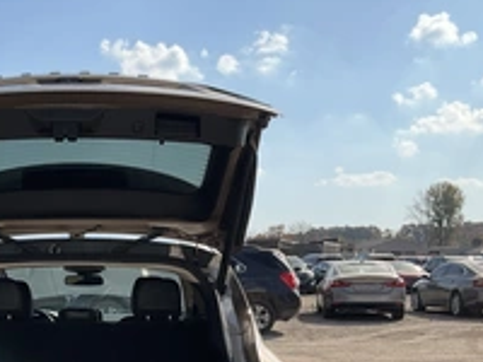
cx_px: 63
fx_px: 809
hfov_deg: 31.9
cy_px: 326
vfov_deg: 24.5
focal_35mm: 58
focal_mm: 3
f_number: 1.8
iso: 25
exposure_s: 1/2538
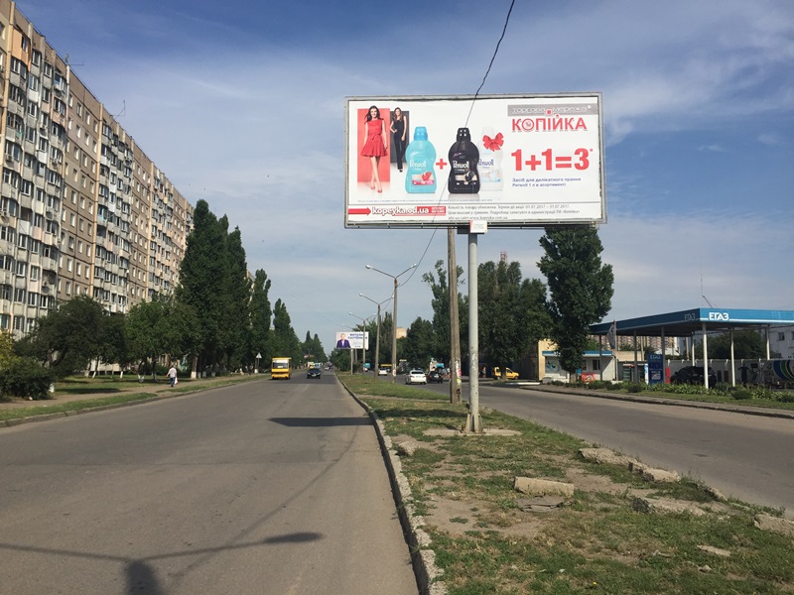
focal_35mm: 29
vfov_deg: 48.2
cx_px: 397
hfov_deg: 61.7
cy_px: 298
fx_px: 665
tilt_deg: +6.7
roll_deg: +0.2
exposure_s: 1/3049
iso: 32
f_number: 2.2
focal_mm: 4.15
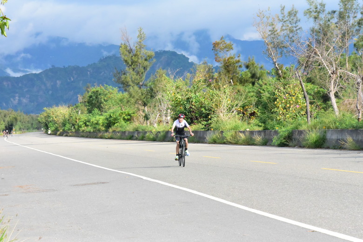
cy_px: 121
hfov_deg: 14.1
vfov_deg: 9.5
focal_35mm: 145
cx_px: 182
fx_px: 1463
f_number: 16
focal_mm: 145
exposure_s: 1/4000
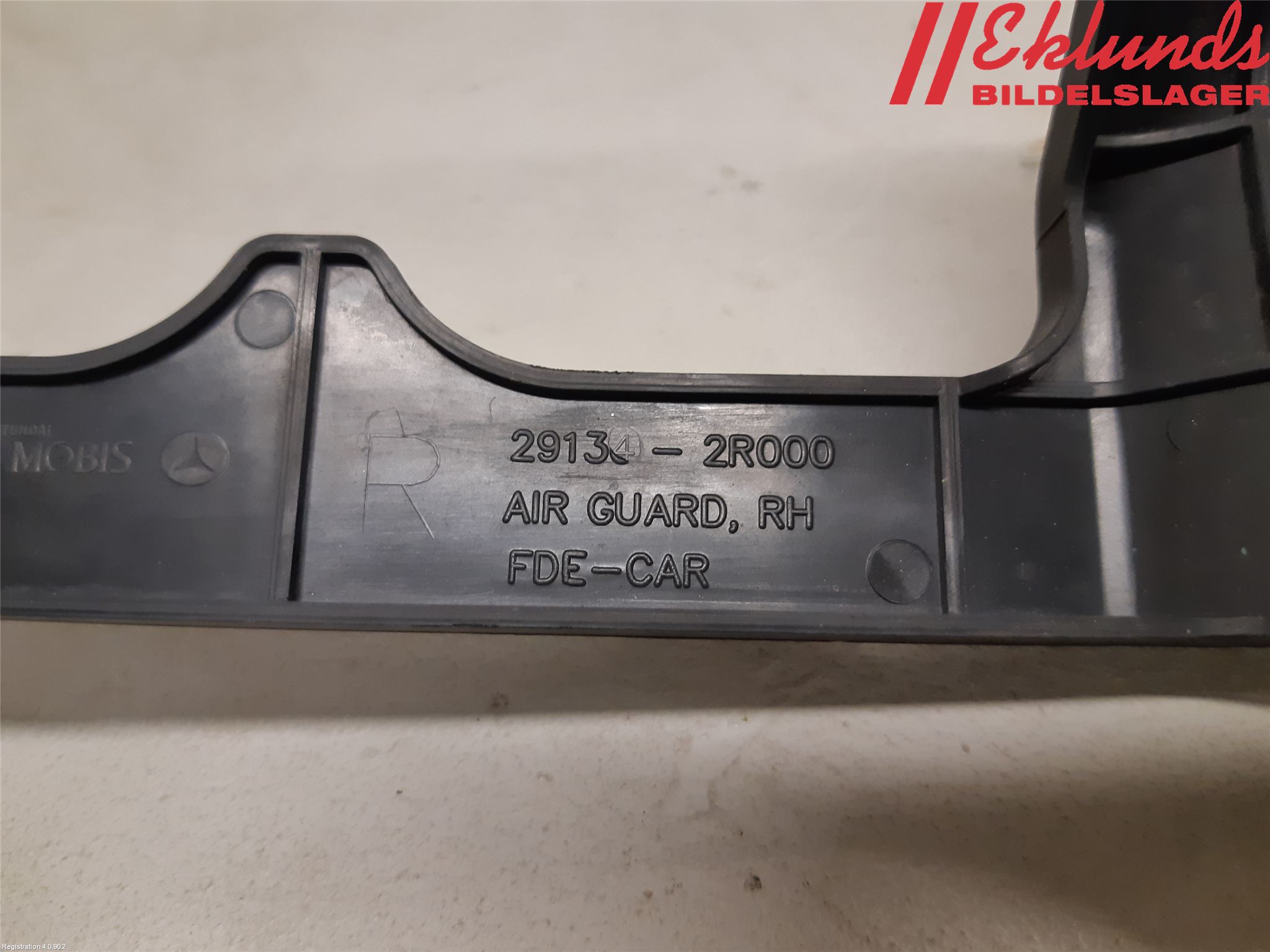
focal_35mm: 26
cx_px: 635
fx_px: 954
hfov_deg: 67.3
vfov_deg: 53.1
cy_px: 476
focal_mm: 3.93
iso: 200
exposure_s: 1/50
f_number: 1.7
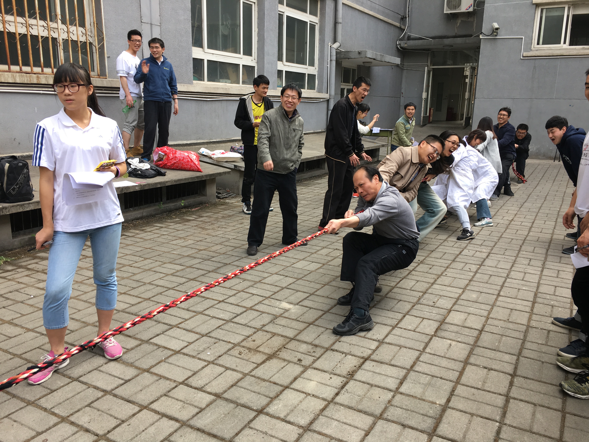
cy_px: 221
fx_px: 493
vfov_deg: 48.2
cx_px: 294
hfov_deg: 61.7
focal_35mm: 29
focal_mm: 4.15
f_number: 2.2
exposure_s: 1/125
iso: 25
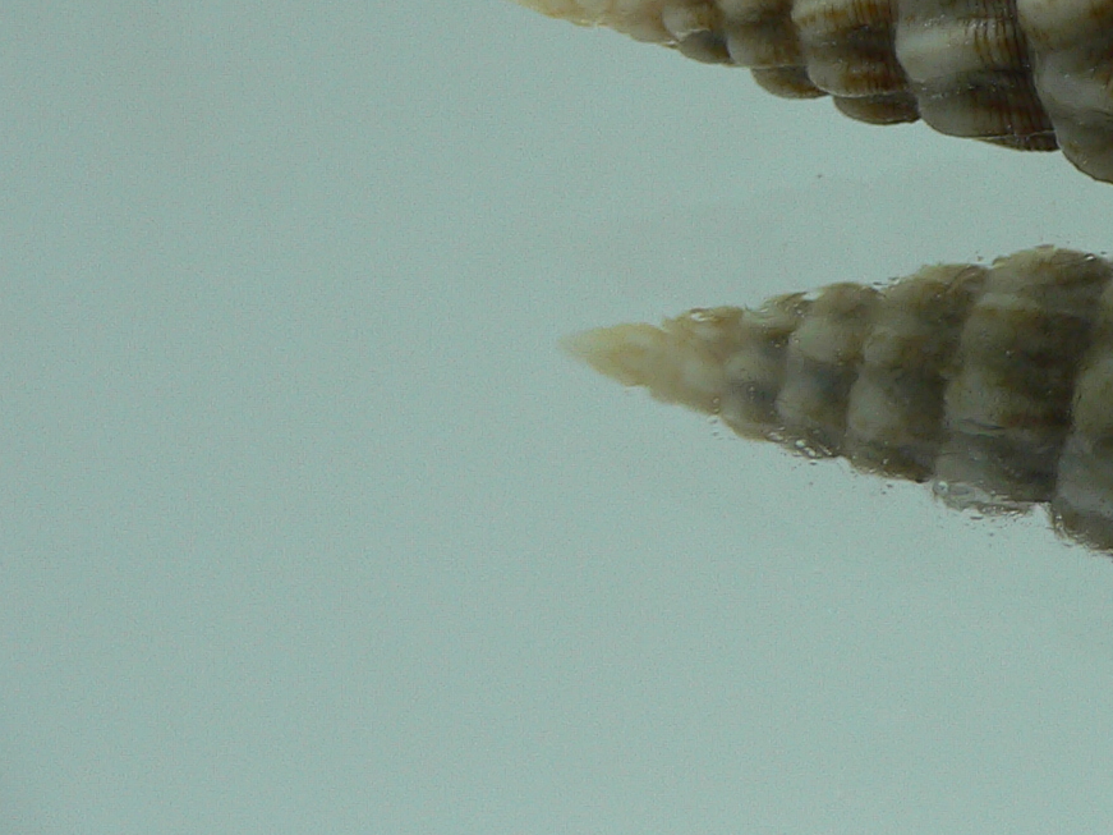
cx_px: 1265
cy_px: 141
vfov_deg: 18.0
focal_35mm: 81
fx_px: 2604
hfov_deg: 22.6
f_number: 2.8
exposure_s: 1/60
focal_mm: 4.6
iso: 80
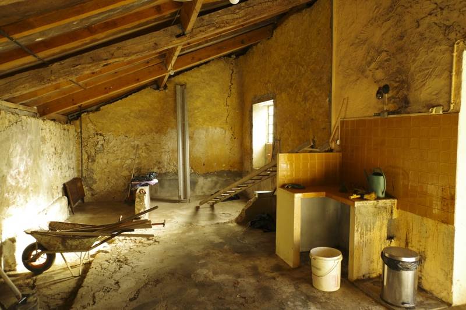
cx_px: 233
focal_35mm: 23
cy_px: 155
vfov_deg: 55.1
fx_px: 298
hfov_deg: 76.1
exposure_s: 1/50
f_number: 7.1
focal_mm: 15
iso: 1600
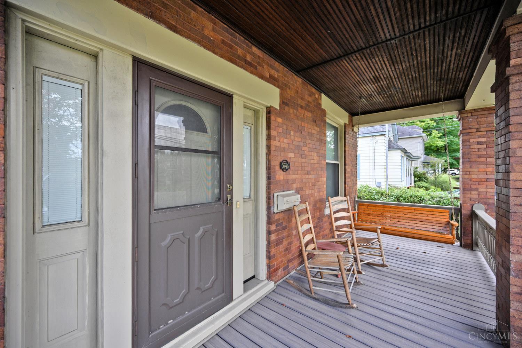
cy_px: 174
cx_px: 261
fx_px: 203
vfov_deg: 81.2
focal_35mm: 14
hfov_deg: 104.3
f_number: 4
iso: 250
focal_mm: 14
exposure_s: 1/250
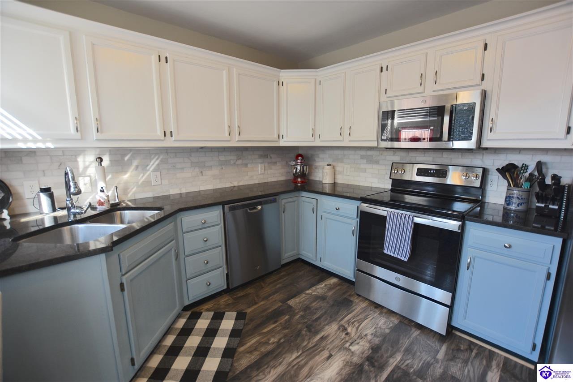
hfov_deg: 100.4
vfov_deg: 77.3
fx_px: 239
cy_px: 191
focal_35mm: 15
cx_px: 286
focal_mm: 10
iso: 100
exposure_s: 1/30
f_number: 3.5
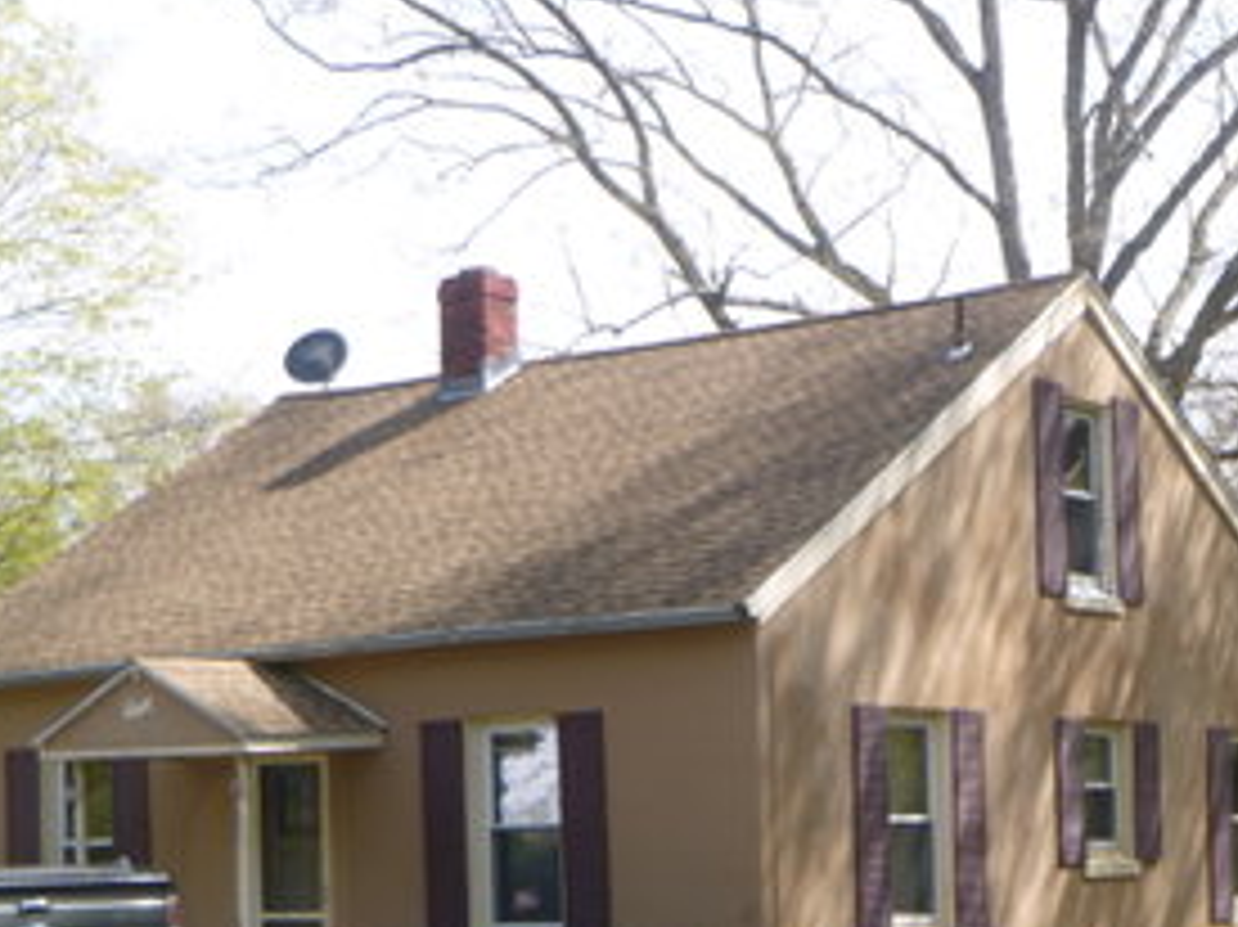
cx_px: 977
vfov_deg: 17.7
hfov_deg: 23.5
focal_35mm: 82
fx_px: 2931
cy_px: 814
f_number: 4.7
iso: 100
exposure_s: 1/160
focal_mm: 7.9
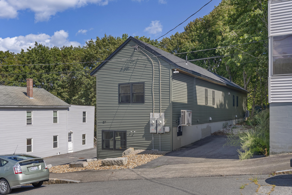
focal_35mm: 35
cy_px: 98
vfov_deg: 37.9
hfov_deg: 54.4
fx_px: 284
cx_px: 146
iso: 320
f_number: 7.1
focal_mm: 35
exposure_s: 1/500
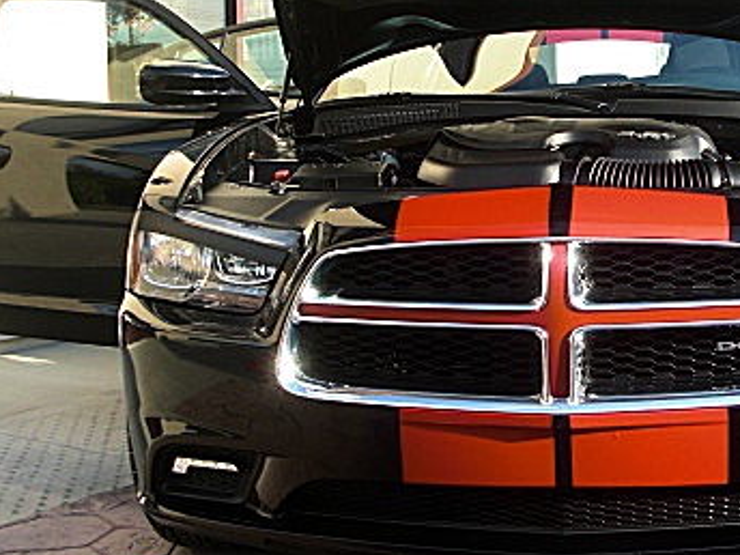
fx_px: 1432
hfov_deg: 28.4
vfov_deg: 21.9
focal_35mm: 67
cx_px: 581
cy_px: 202
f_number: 2.8
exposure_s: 1/200
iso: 50
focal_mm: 6.3
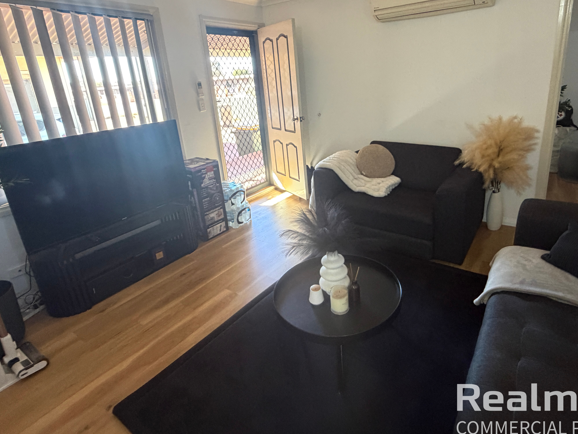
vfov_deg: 65.3
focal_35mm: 20
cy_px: 173
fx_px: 334
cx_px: 327
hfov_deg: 81.3
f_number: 2.2
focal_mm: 2.22
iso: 500
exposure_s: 1/50
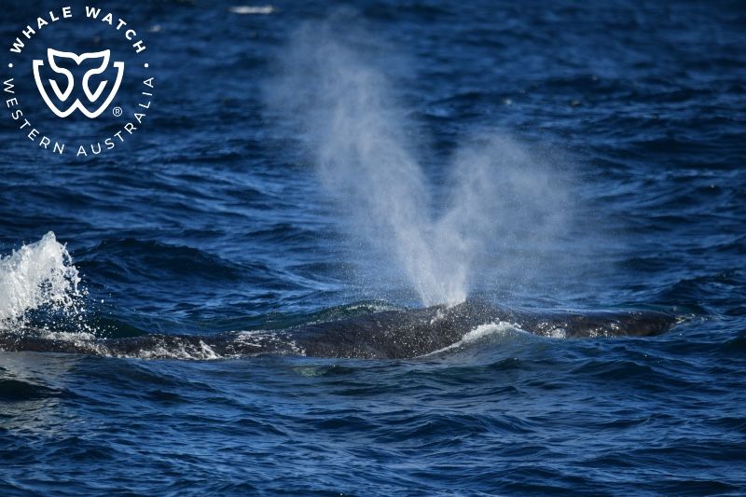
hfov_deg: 3.4
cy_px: 248
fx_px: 12430
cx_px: 373
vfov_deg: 2.3
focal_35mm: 600
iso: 1400
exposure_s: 1/8000
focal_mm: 600
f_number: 6.3
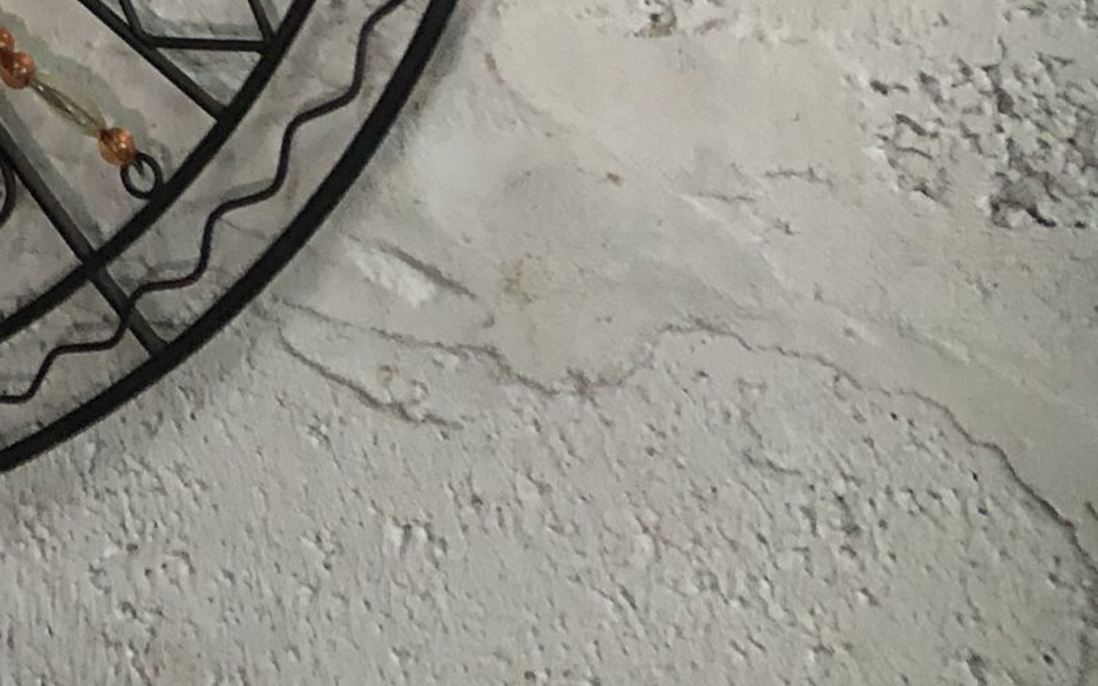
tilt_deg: -2.1
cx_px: -364
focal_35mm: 95
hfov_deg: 19.9
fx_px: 2843
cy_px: -620
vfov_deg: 12.4
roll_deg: -1.5
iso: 100
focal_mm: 3.99
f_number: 1.8
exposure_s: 1/14
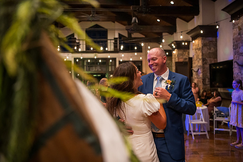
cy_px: 81
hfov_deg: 60.3
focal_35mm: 31
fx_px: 209
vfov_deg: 42.3
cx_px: 122
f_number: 2.8
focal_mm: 31
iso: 6400
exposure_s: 1/200
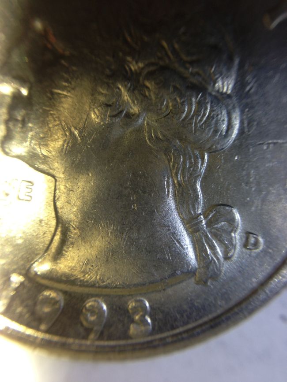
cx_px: 144
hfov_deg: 42.9
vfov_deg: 55.4
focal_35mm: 33
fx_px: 365
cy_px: 191
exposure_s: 1/566
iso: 50
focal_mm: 4.13
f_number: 2.4
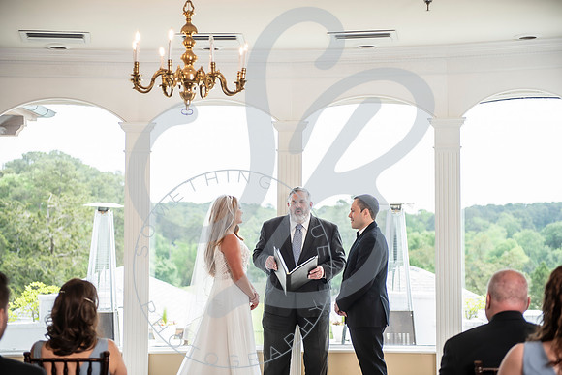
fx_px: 1101
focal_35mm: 70
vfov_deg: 19.3
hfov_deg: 28.6
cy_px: 187
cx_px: 280
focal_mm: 70
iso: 200
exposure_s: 1/160
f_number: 2.8
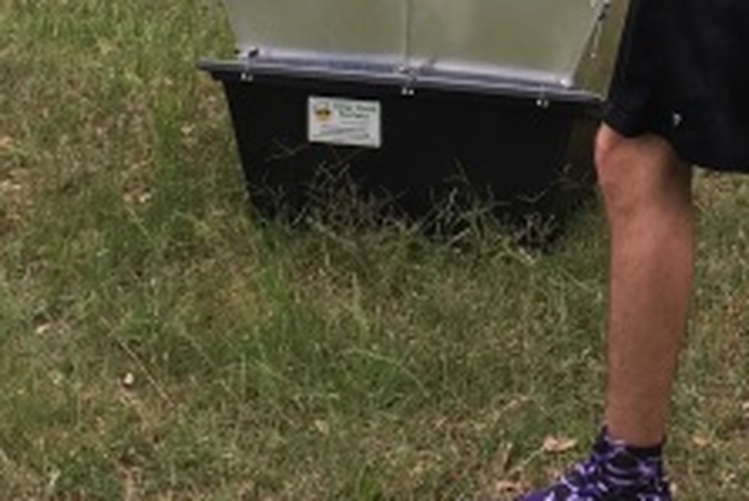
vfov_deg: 11.8
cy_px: -393
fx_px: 2248
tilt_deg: -6.2
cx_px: 712
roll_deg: +2.7
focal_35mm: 108
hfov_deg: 18.5
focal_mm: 4.15
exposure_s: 1/475
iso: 25
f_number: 2.2
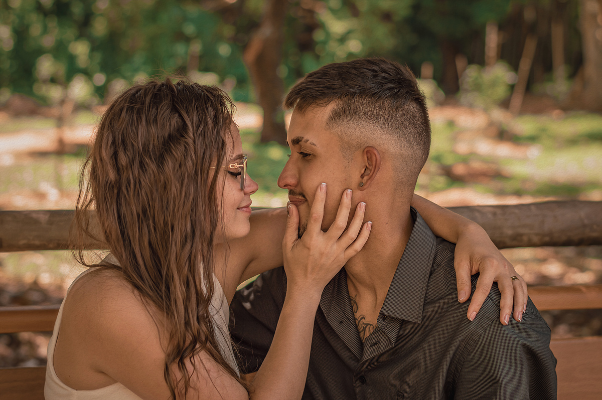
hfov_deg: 27.0
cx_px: 301
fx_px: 1253
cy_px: 200
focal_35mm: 75
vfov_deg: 18.2
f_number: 2.8
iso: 100
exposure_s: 1/320
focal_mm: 50
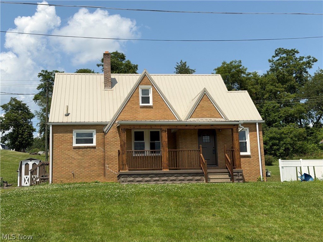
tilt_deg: +10.5
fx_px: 448
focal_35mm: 48
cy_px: 121
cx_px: 162
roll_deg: +1.0
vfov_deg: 30.3
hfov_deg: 39.7
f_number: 1.78
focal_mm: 6.76
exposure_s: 1/7143
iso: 64
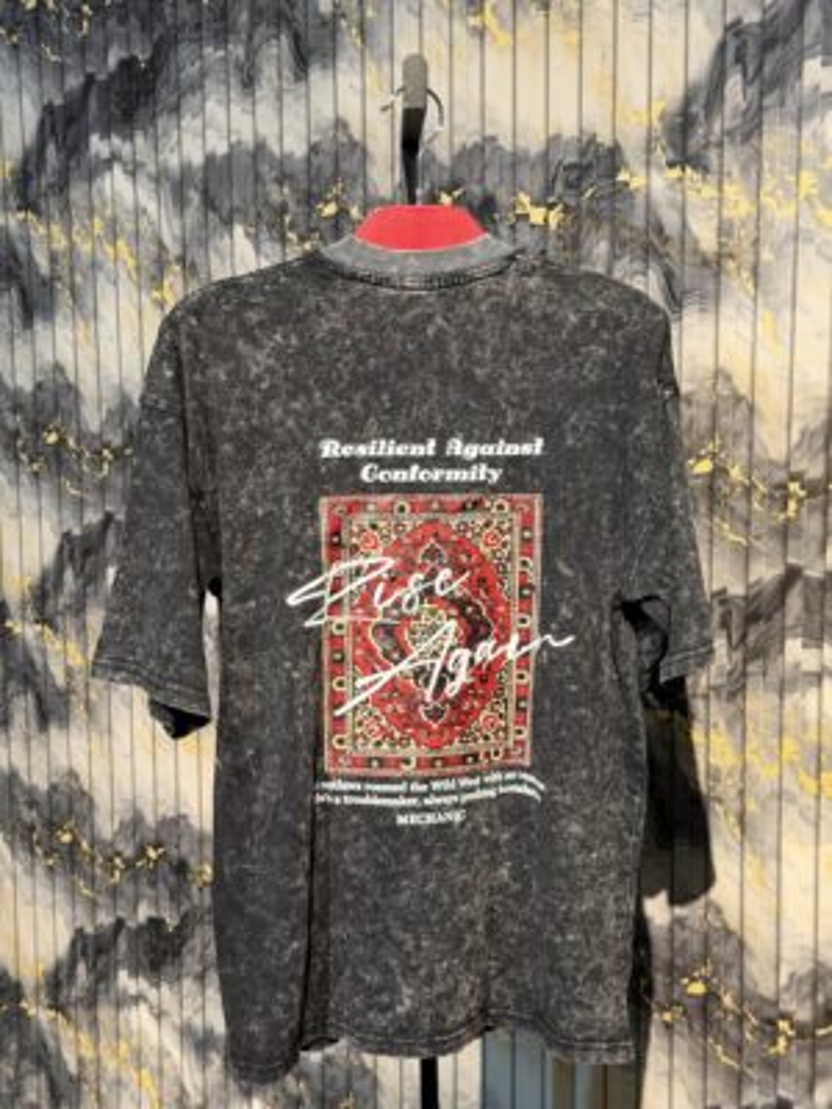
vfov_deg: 39.7
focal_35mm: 48
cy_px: 554
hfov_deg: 30.3
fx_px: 1538
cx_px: 416
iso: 250
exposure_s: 1/50
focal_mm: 6.76
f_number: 1.78
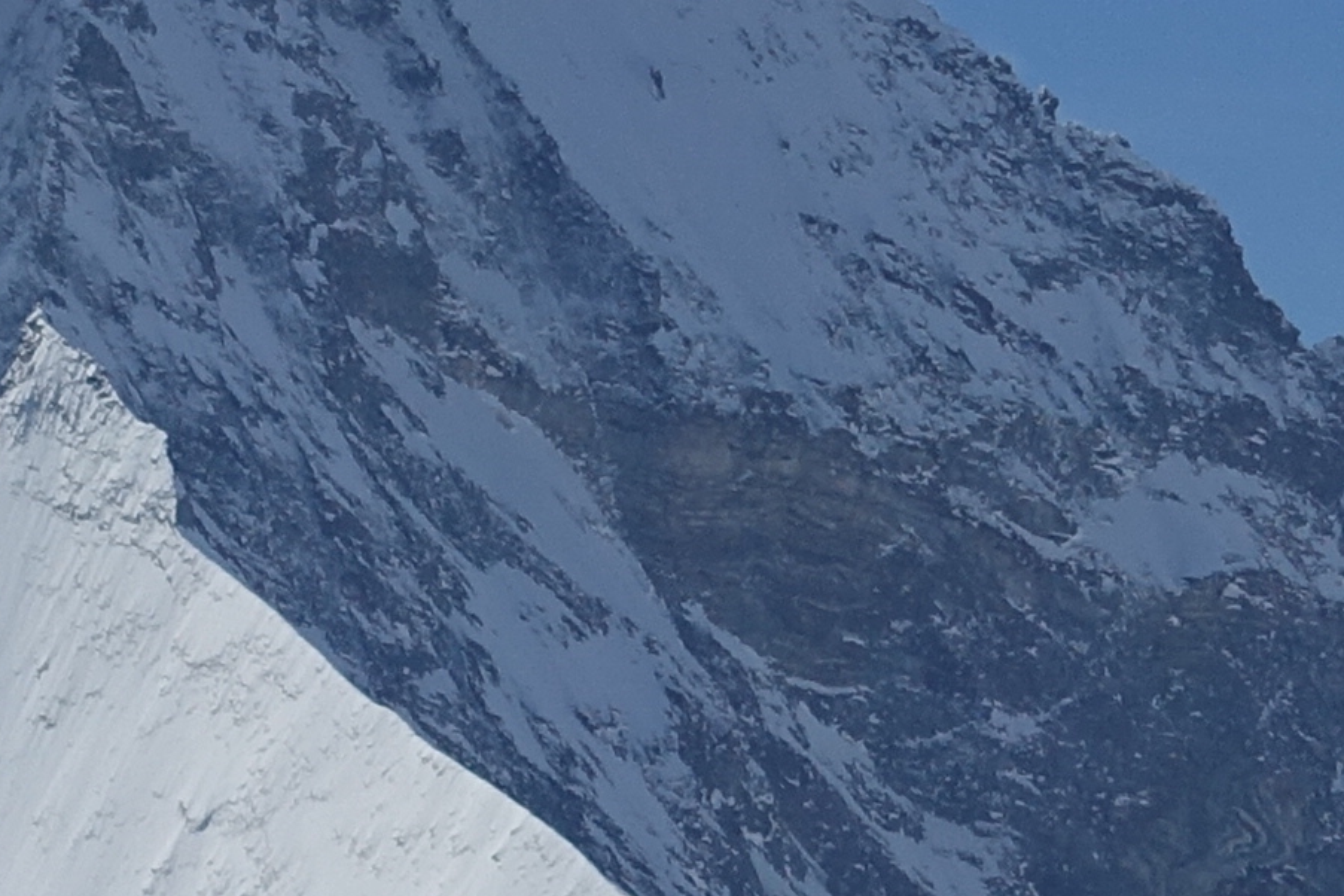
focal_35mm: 424
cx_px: -499
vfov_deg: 3.2
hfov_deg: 4.8
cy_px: 976
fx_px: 15828
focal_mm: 25.7
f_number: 5.6
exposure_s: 1/250
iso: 125
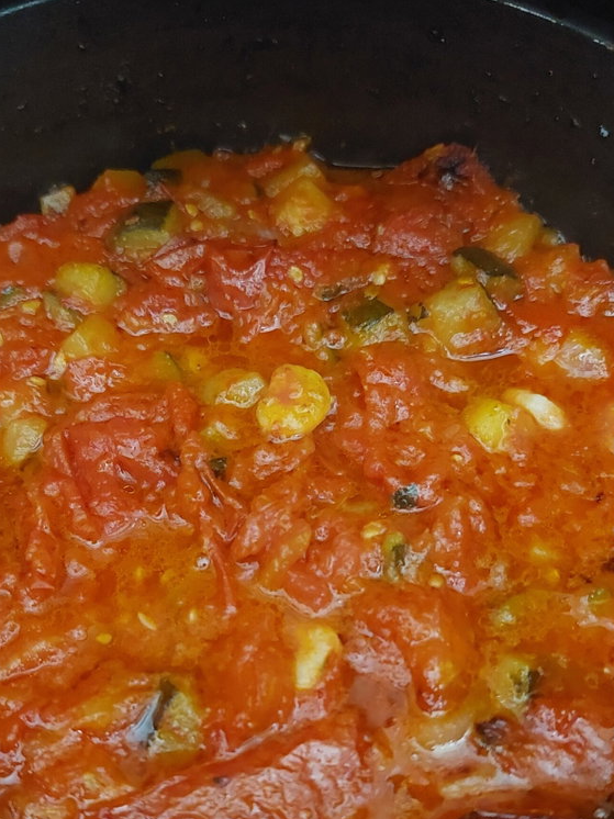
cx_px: 252
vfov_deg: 49.3
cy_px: 543
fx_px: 876
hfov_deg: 38.5
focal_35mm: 37
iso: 2000
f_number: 1.8
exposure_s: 1/24
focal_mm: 5.23
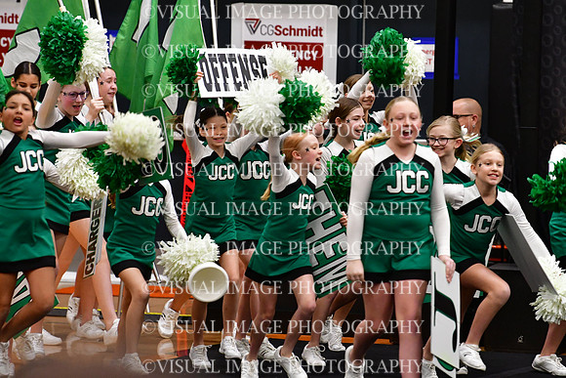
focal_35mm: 300
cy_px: 189
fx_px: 4718
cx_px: 283
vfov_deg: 4.6
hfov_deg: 6.9
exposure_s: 1/500
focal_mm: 200
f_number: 3.5
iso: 4000
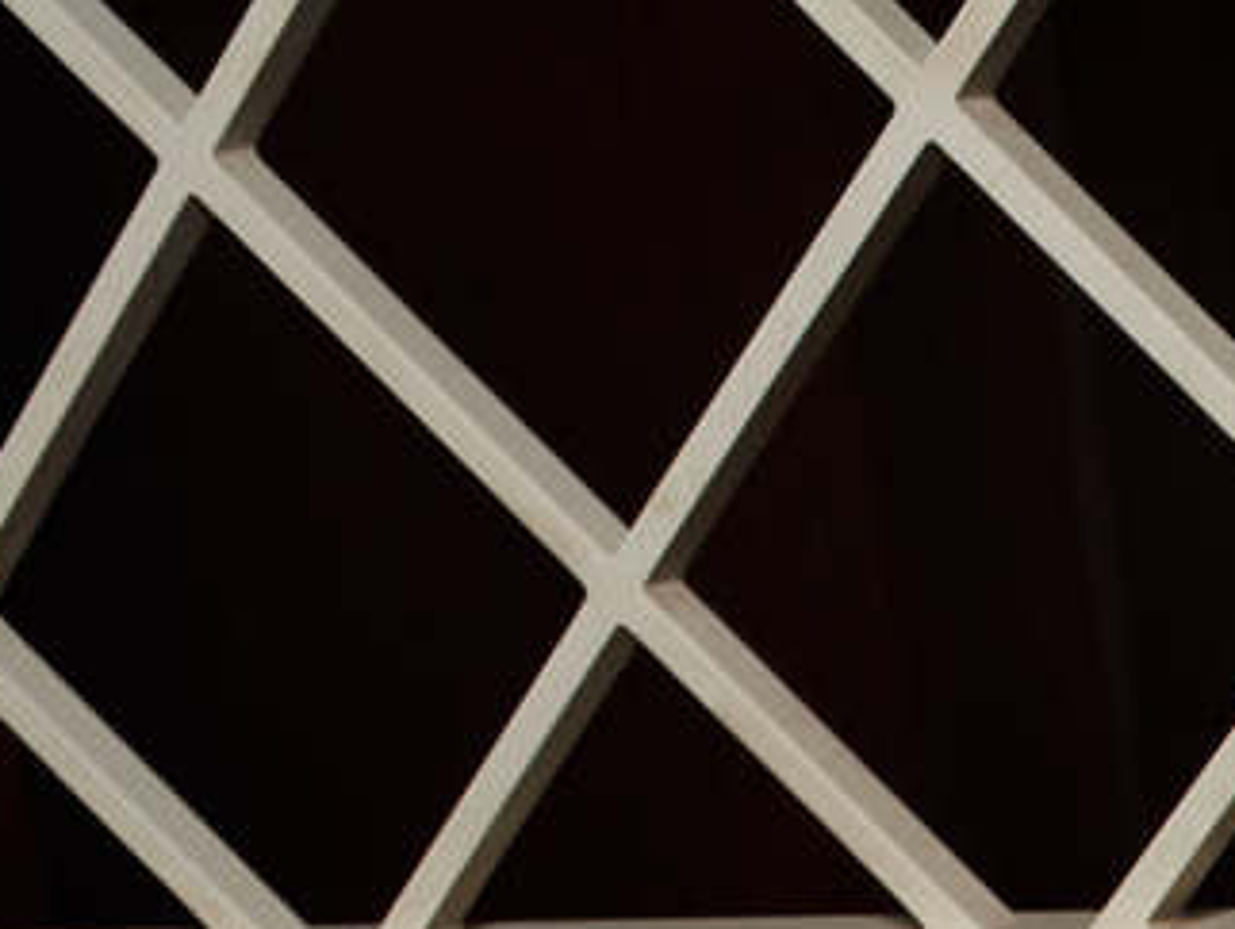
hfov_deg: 10.0
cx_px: 2056
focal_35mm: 190
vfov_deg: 7.0
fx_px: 6784
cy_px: 2871
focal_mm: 35
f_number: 8
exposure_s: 1/160
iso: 250
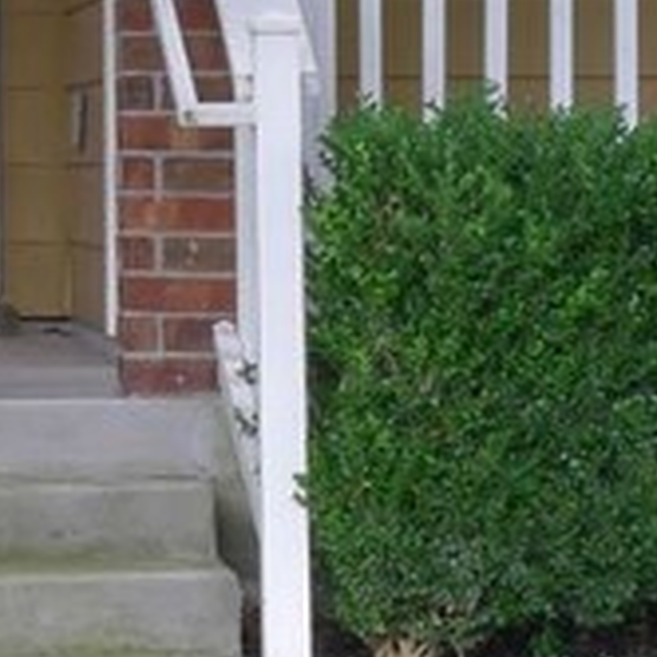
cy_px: -325
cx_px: -30
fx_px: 6549
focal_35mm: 305
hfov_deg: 5.7
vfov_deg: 5.7
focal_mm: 11.7
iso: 100
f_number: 8
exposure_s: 1/3.2
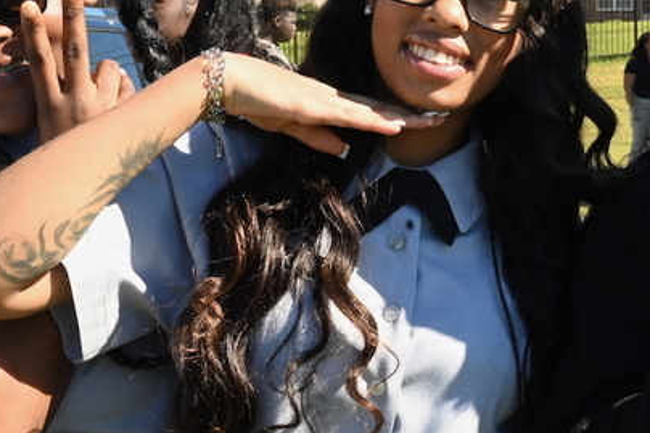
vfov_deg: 17.9
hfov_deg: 26.1
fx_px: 1372
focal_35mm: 76
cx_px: 534
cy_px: 174
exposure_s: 1/250
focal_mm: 30
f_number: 20
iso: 1600
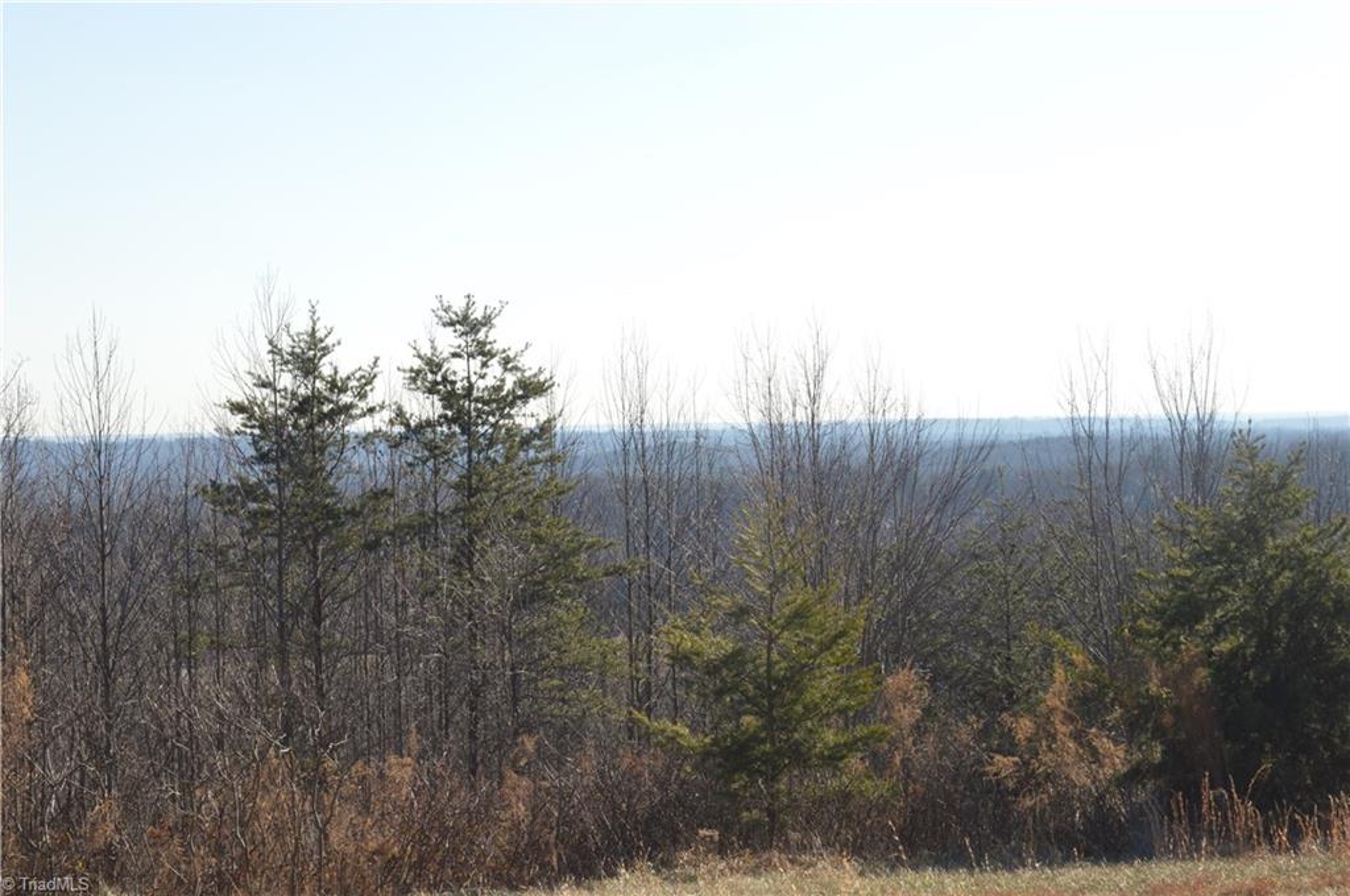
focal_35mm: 82
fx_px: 3090
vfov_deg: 16.5
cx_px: 675
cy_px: 448
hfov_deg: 24.6
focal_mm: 55
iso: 400
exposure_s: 1/200
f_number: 20
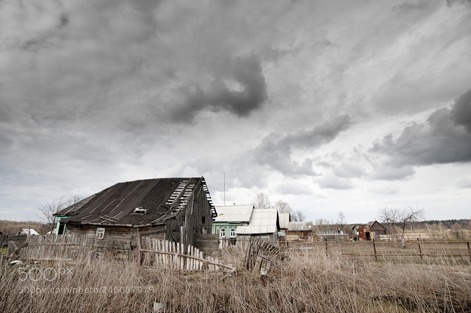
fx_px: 235
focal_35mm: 18
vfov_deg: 67.3
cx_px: 236
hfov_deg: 90.1
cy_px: 156
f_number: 7.1
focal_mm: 12
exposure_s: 1/1250
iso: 400
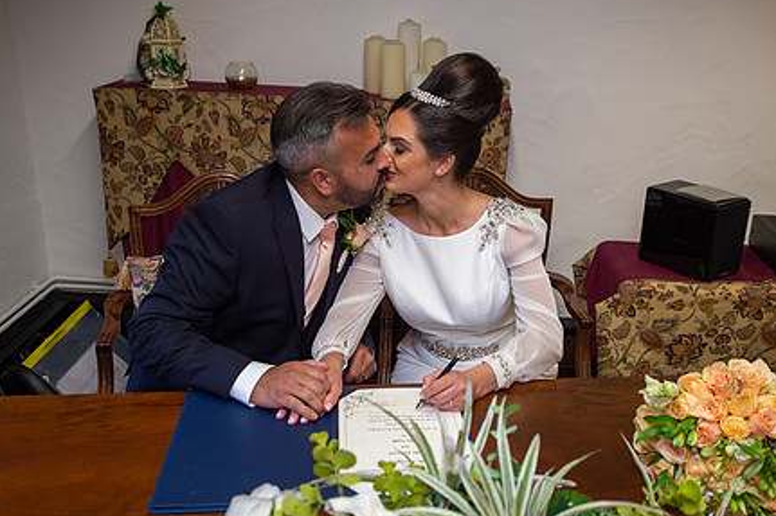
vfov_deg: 36.8
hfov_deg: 53.1
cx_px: 418
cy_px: 234
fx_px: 776
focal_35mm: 36
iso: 400
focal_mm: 24
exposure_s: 1/100
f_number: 2.8
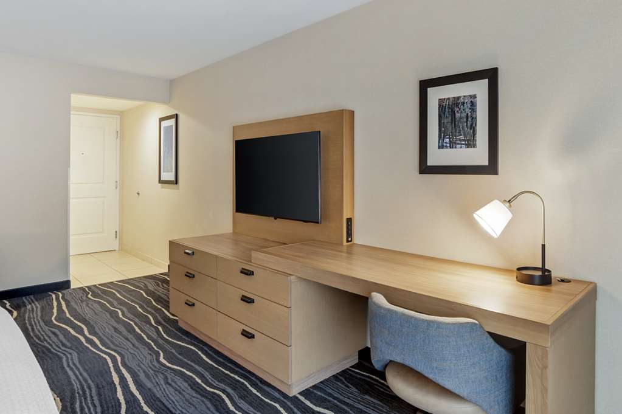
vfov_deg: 67.3
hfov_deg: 90.0
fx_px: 311
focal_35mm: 18
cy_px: 207
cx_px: 311
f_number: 10
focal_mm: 18
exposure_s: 1/2
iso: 400
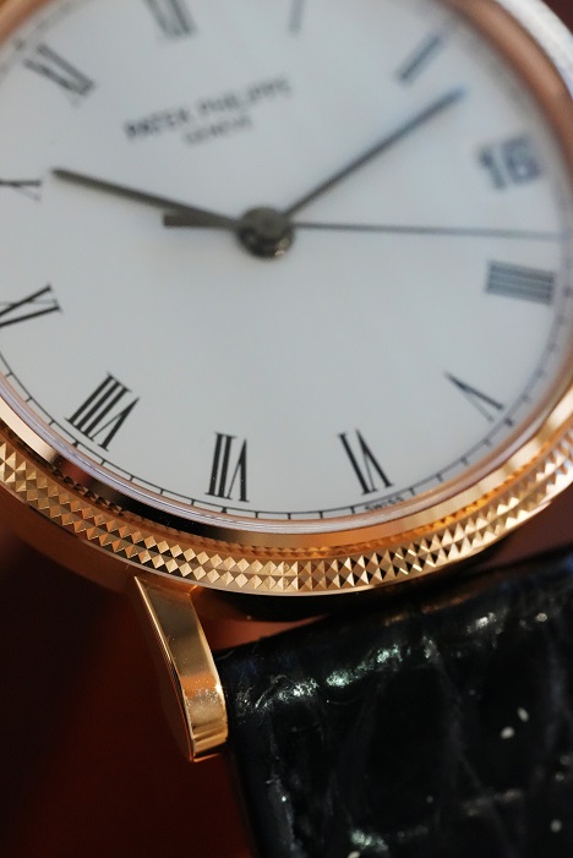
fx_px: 2504
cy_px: 429
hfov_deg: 13.1
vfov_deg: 19.4
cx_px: 286
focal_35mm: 105
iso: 12800
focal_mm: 105
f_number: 8
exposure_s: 1/250
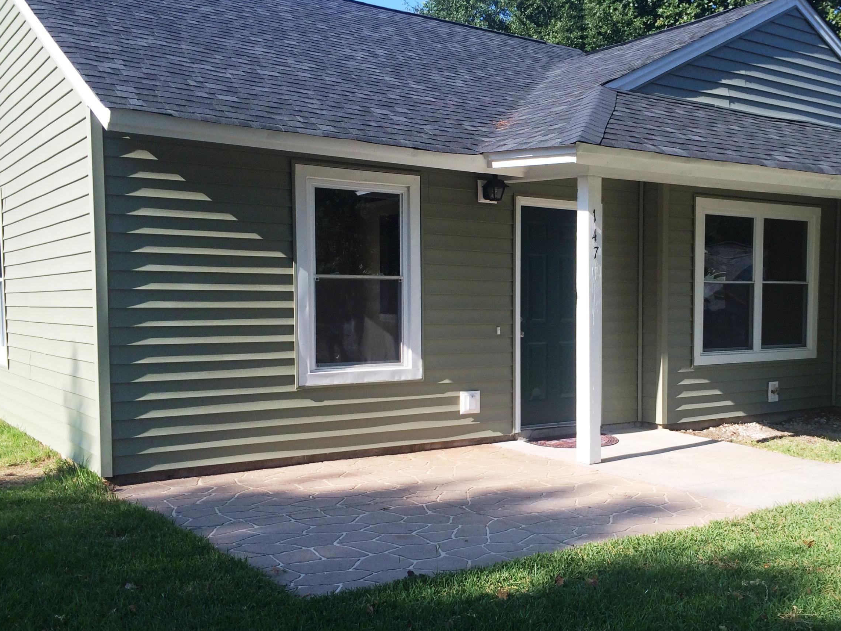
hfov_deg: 48.3
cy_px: 360
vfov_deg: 37.7
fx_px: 923
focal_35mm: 38
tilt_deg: -2.6
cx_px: 546
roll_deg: -0.5
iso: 32
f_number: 2.2
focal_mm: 4.15
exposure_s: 1/1282
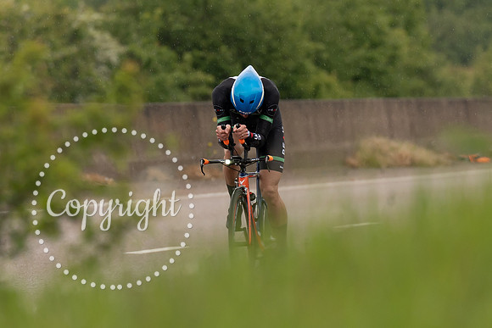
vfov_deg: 2.6
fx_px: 7239
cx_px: 229
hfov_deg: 3.9
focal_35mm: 530
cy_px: 157
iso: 400
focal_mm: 200
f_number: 3.5
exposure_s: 1/1000
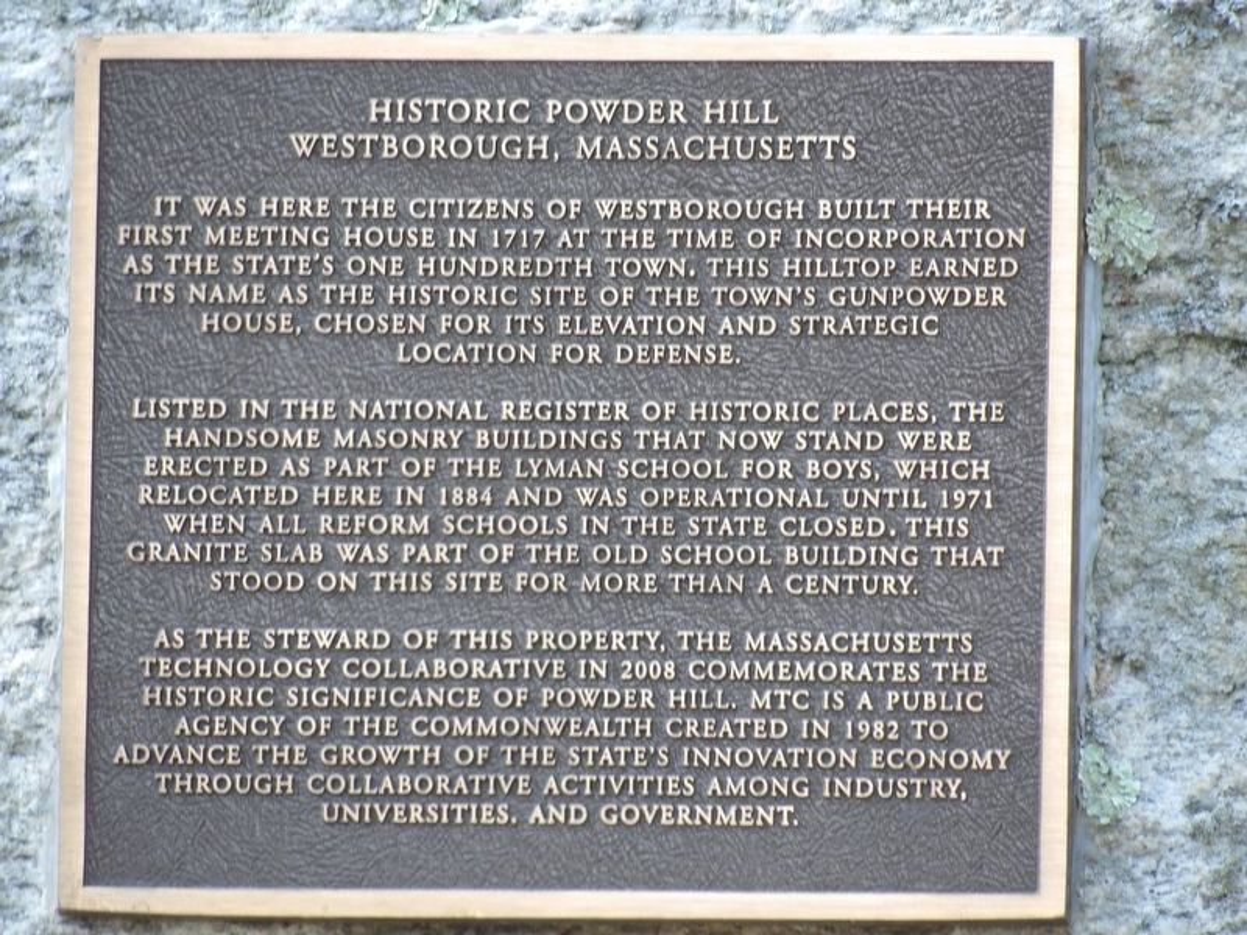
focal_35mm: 719
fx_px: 25901
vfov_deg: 2.1
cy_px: 468
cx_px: 624
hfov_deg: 2.8
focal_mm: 128.9
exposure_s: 1/50
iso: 296
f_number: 4.4
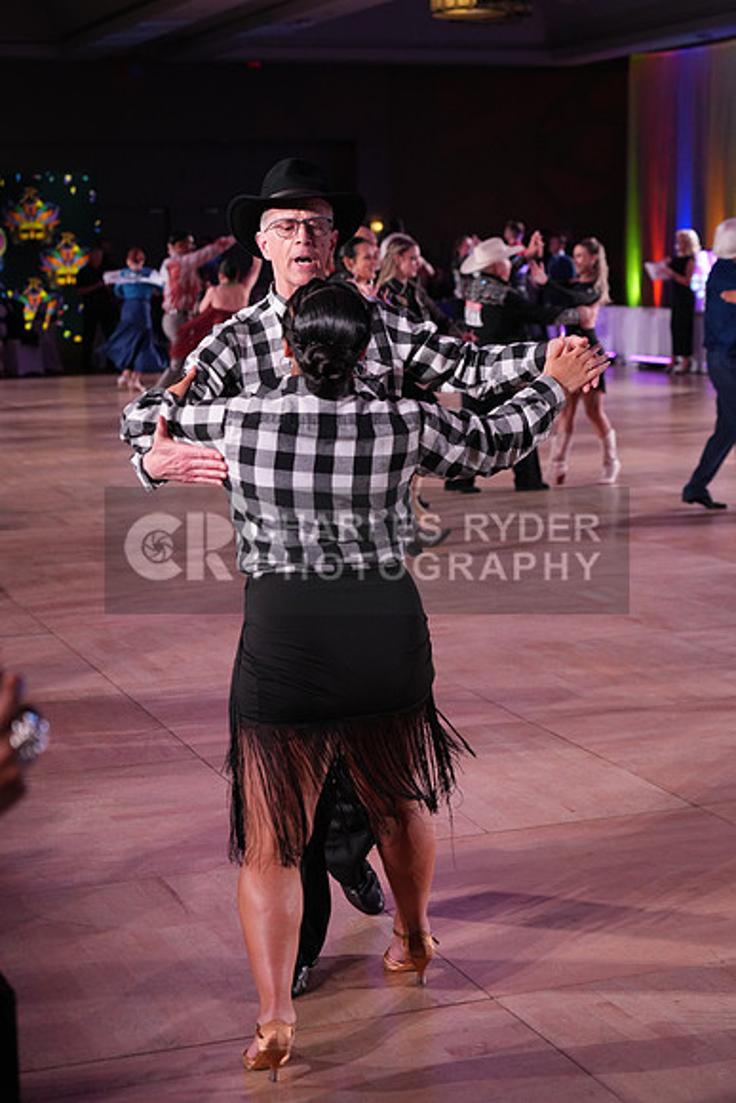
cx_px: 368
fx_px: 1931
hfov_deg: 21.6
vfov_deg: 31.9
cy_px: 552
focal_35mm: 63
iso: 2000
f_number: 4
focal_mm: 63
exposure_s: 1/400
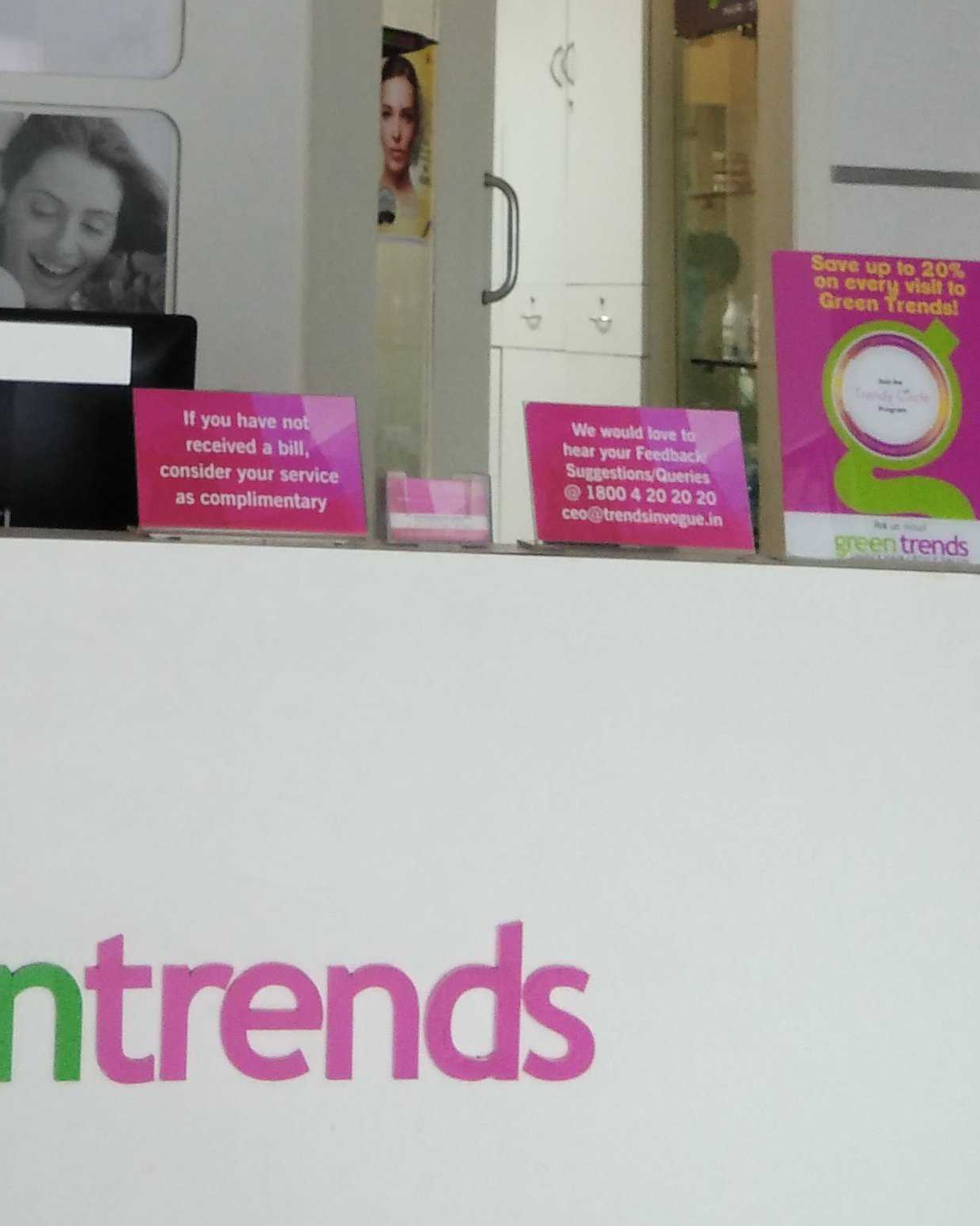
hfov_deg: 26.3
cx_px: 26
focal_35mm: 55
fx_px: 1994
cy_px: -6
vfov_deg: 31.5
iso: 326
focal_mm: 3.57
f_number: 2
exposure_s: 1/33
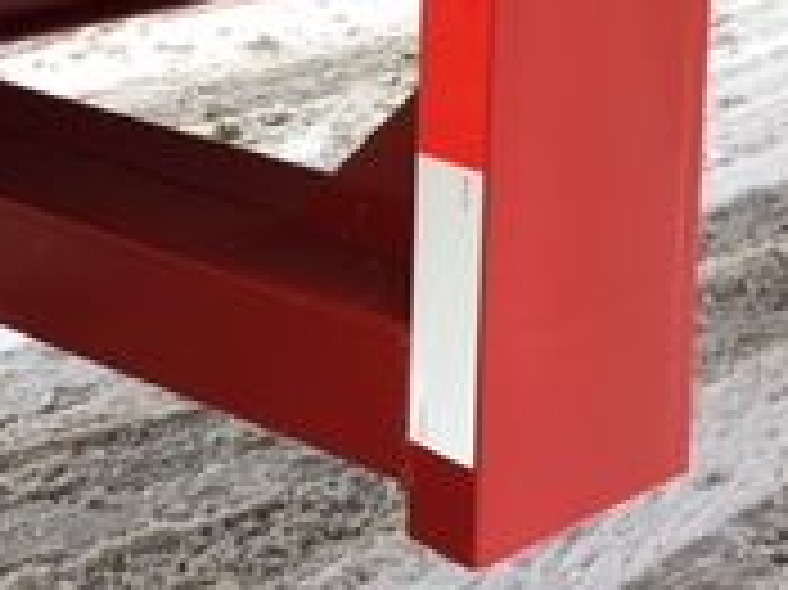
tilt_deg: -11.8
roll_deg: +0.5
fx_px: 2411
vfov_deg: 13.7
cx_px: 234
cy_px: -50
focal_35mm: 106
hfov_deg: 18.5
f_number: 2.2
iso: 25
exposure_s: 1/146
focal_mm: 4.15
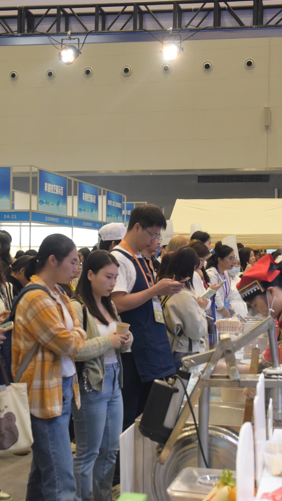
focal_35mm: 60
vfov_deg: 34.9
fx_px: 797
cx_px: 131
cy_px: 250
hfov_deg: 20.1
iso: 2500
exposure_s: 1/60
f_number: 6.3
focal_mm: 38
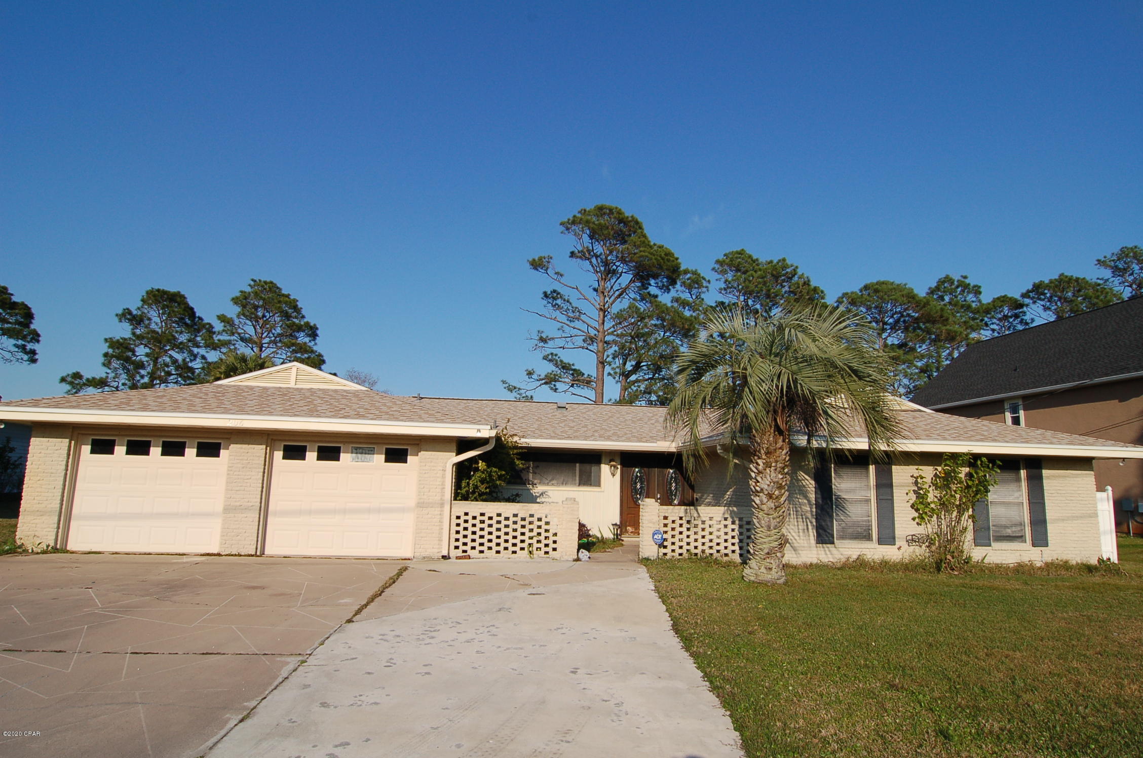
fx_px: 571
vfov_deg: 67.2
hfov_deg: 90.1
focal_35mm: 18
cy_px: 379
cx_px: 572
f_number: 10
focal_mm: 12
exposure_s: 1/400
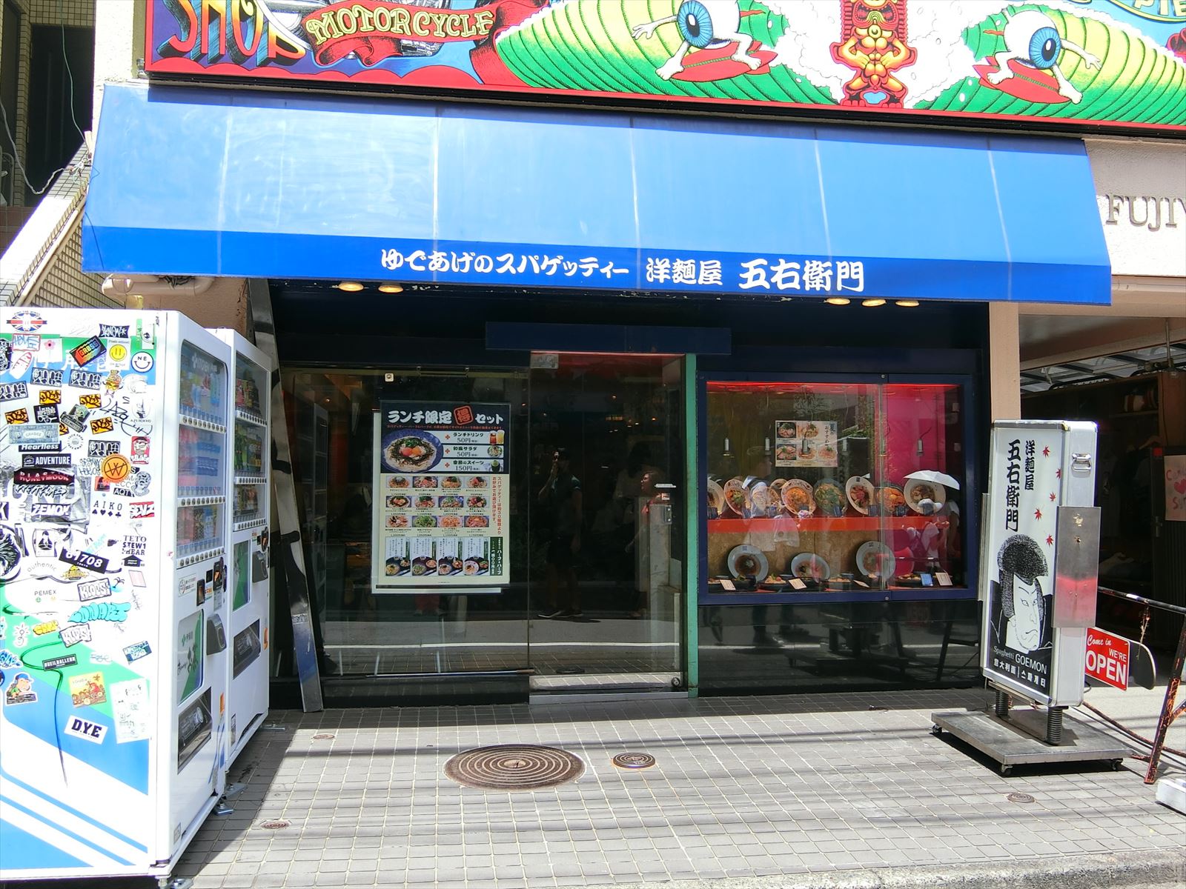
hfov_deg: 60.0
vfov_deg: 46.8
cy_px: 444
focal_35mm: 30
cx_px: 593
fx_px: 1028
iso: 80
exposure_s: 1/320
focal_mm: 6.4
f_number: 3.3
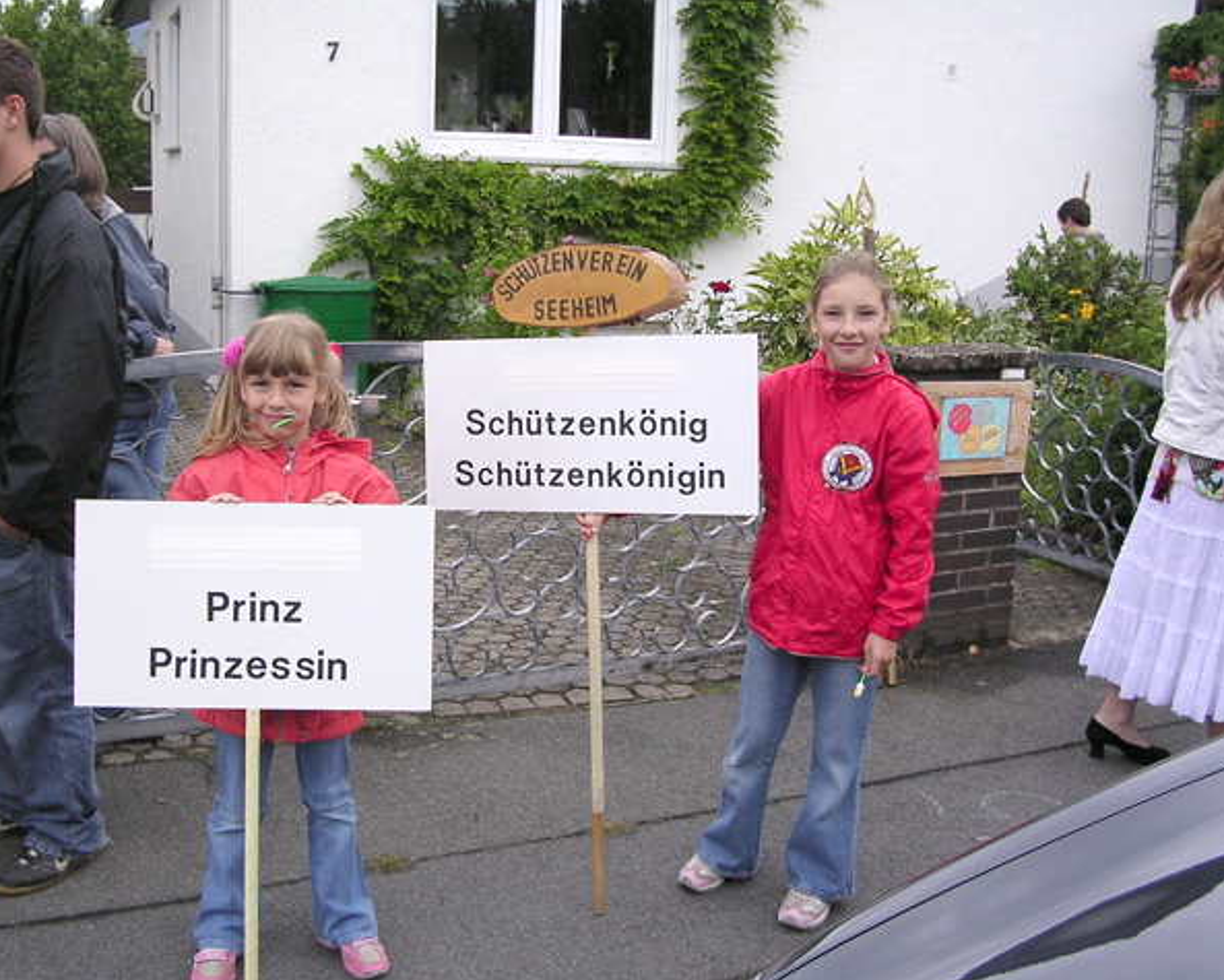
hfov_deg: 45.8
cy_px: 491
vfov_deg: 37.4
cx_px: 576
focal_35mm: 40
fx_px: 1450
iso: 100
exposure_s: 1/469
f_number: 2.8
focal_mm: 5.8
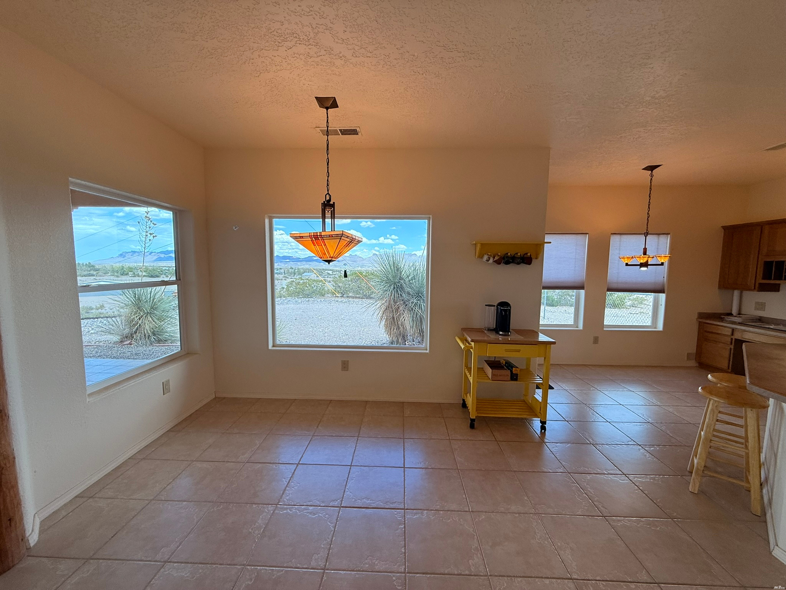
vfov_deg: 85.7
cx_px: 393
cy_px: 295
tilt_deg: -4.7
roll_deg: -0.6
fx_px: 318
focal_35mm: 14
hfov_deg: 102.1
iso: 64
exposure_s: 1/172
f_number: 2.2
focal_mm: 2.22
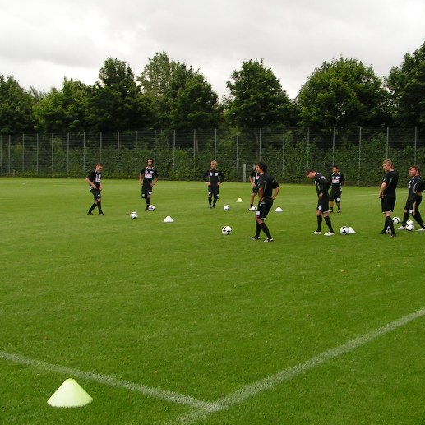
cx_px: 263
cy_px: 199
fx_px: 722
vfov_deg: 32.8
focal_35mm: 52
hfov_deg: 32.6
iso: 50
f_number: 5.6
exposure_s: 1/100
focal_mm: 5.8
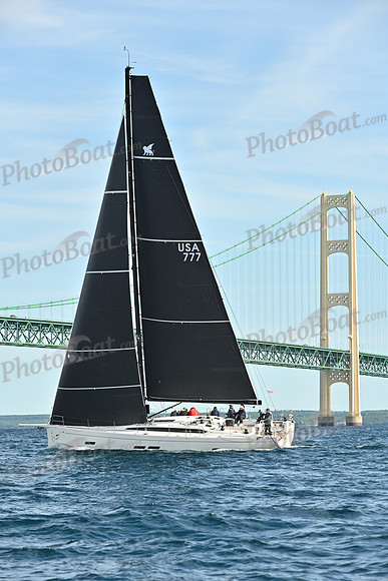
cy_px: 290
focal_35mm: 135
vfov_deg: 15.2
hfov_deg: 10.2
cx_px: 194
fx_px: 2181
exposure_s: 1/1000
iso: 320
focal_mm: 135
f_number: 7.1
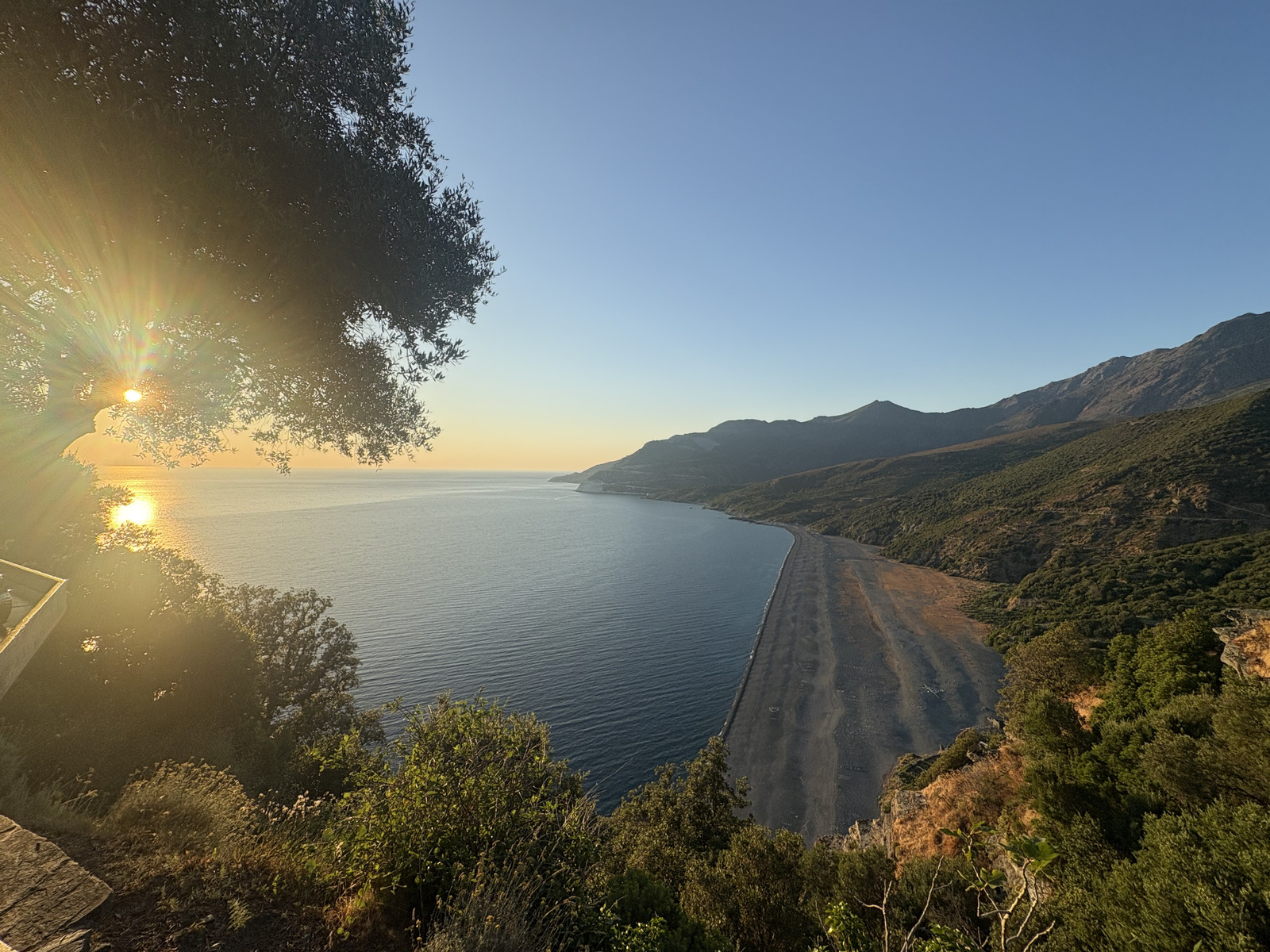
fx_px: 514
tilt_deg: -0.2
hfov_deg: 102.1
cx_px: 635
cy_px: 476
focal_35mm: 14
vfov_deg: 85.7
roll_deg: -0.2
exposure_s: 1/1395
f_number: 2.2
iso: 50
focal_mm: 2.22
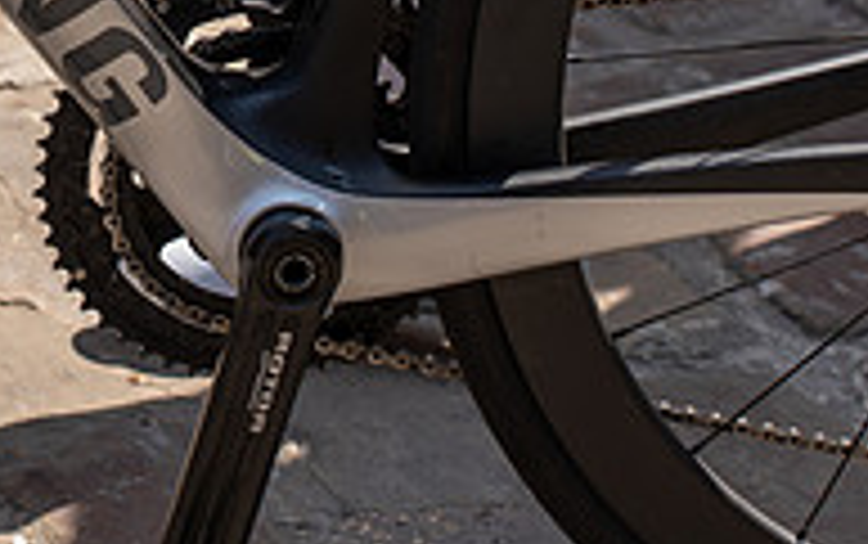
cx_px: -85
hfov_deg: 9.6
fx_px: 5138
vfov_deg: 6.0
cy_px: -218
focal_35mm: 217
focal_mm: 71
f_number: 4.5
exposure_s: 1/800
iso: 160
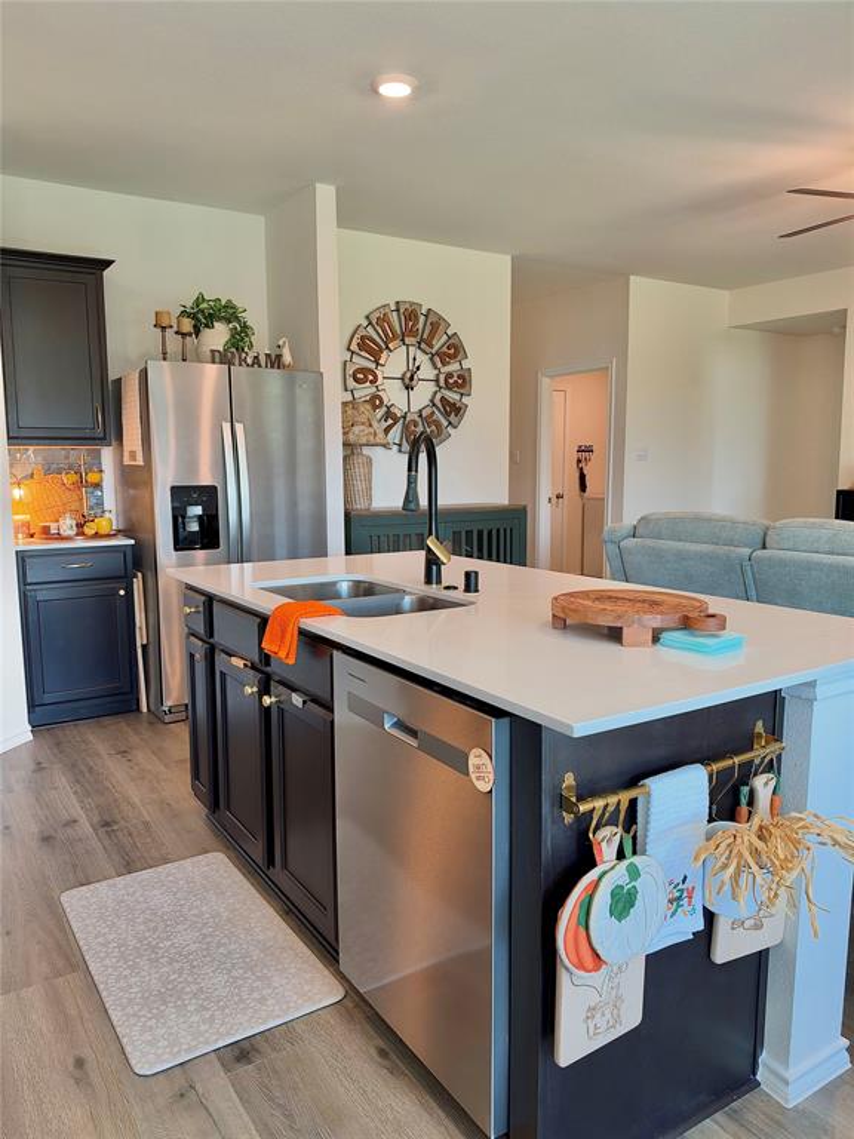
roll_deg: +0.7
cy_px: 570
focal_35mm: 24
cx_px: 427
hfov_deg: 56.8
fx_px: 789
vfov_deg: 71.6
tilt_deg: -6.8
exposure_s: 1/120
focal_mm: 6.93
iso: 160
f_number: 1.8
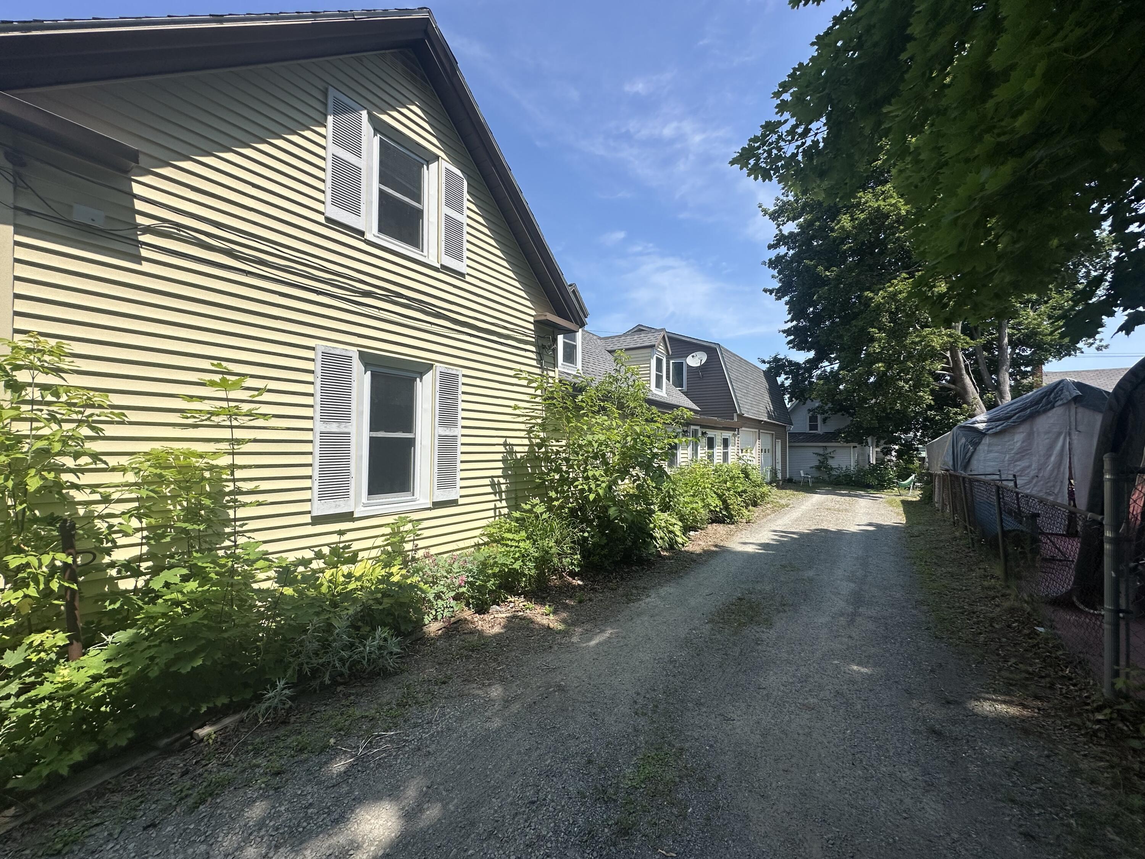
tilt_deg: +1.6
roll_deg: -1.0
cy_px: 430
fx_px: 463
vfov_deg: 85.7
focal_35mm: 14
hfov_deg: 102.1
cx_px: 572
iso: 40
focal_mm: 2.22
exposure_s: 1/2212
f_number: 2.2
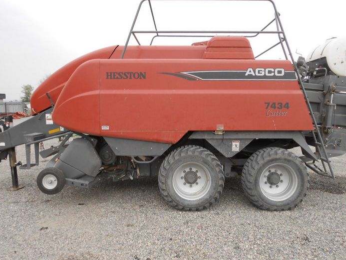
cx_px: 180
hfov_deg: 59.9
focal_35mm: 30
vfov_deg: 46.8
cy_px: 134
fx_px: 300
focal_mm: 4.6
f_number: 3.5
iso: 80
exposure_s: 1/60
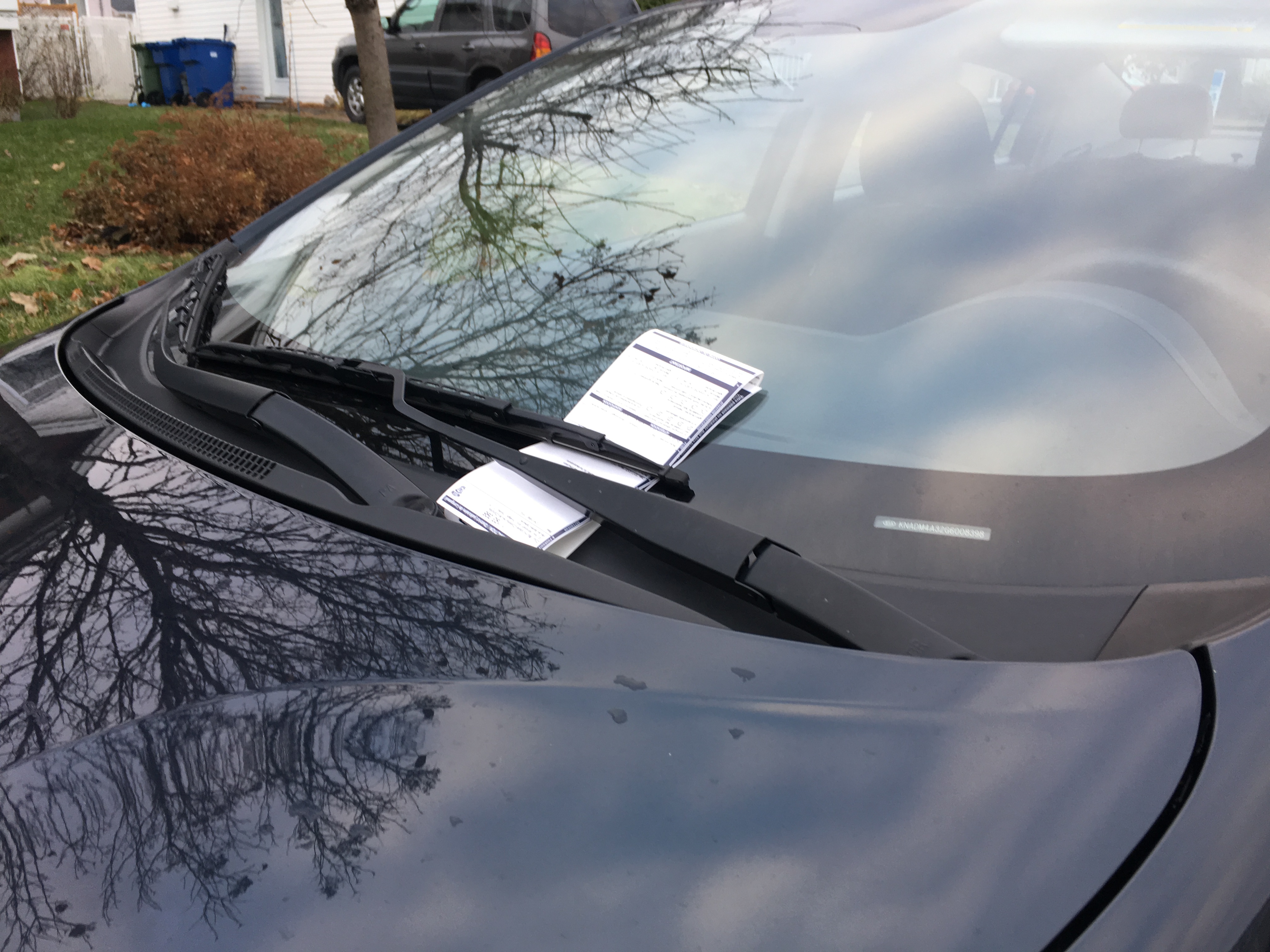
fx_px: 1064
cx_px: 635
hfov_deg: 61.7
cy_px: 476
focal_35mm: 29
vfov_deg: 48.2
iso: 32
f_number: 2.2
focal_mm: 4.15
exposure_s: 1/60
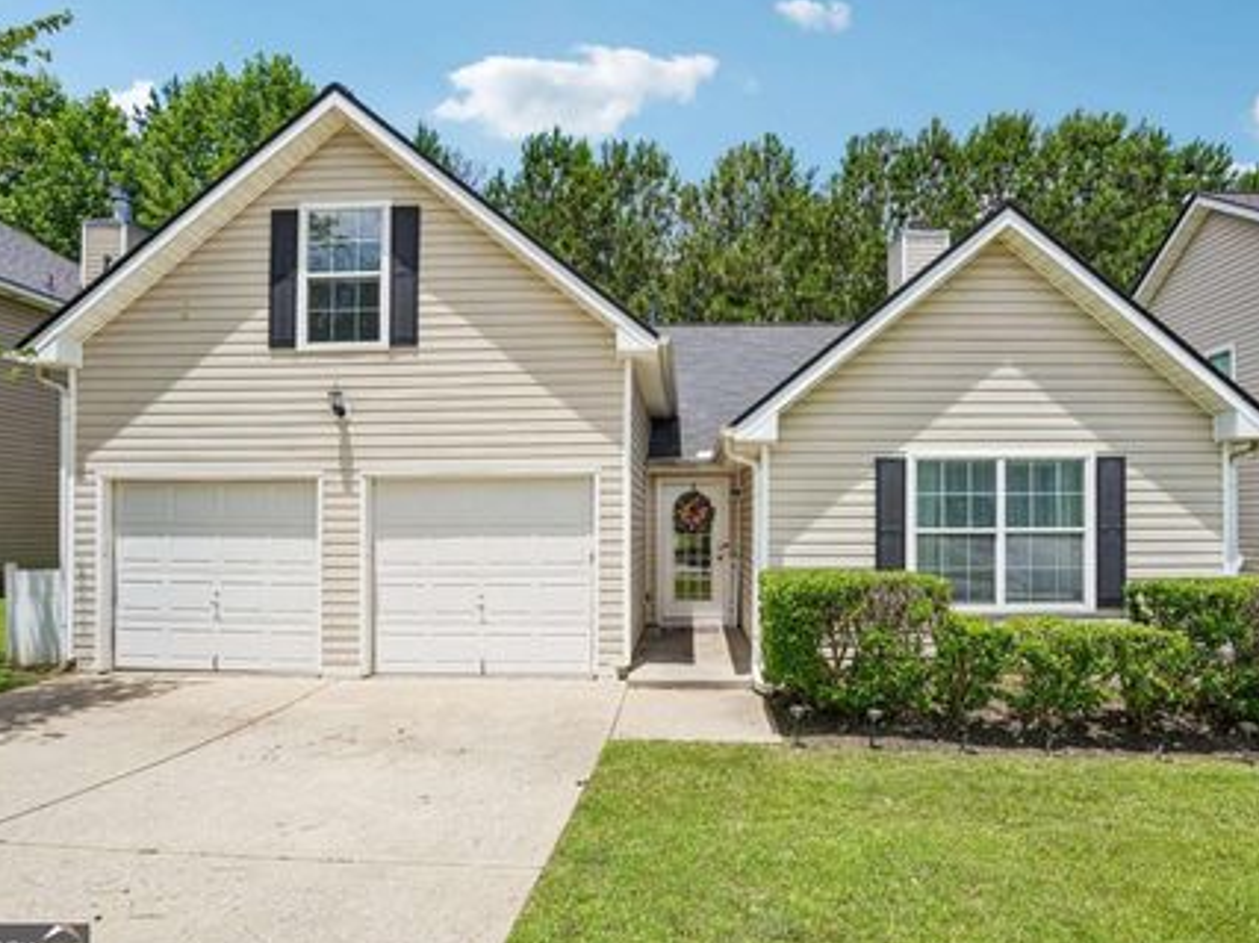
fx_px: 654
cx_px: 678
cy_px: 482
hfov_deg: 87.6
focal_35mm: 18
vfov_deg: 71.6
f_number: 8
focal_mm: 16
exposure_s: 1/160
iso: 100
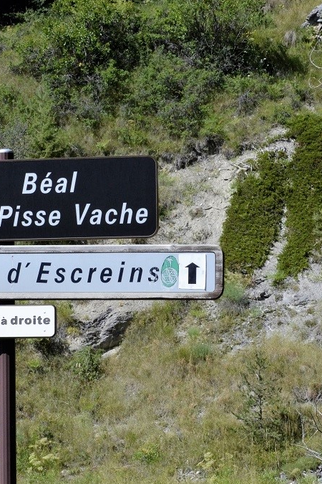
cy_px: 242
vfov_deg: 17.3
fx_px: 1583
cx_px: 82
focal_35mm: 118
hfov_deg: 11.6
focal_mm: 52
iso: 1600
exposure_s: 1/1000
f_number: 16
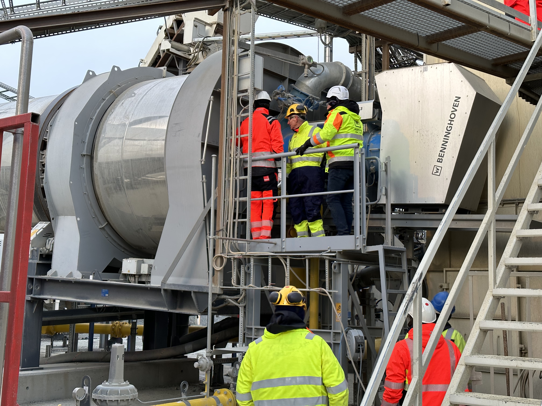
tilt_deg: +6.8
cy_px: 203
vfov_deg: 30.3
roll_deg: -1.5
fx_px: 752
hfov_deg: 39.7
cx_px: 271
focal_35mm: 48
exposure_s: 1/203
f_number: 1.78
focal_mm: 6.86
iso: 50
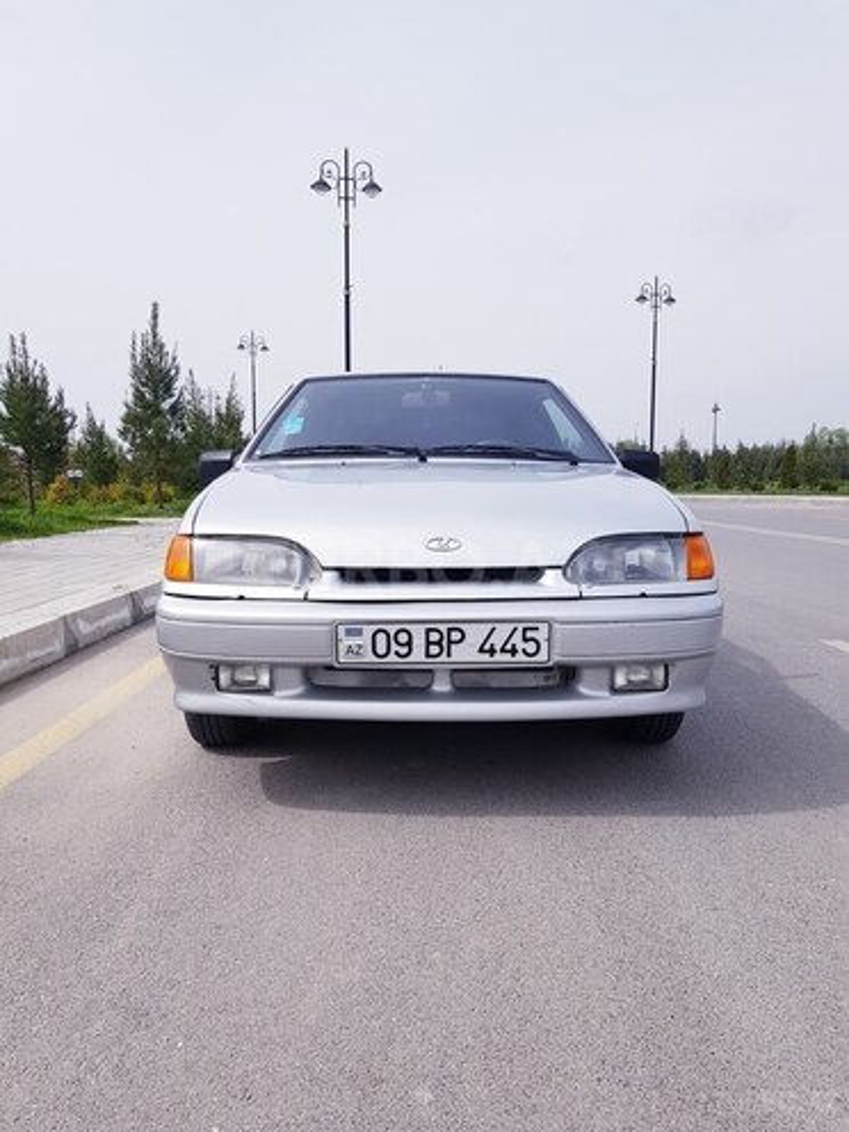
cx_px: 424
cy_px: 566
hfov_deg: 53.1
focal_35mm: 26
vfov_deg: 67.3
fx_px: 850
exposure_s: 1/2584
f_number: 1.7
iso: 40
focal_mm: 4.2
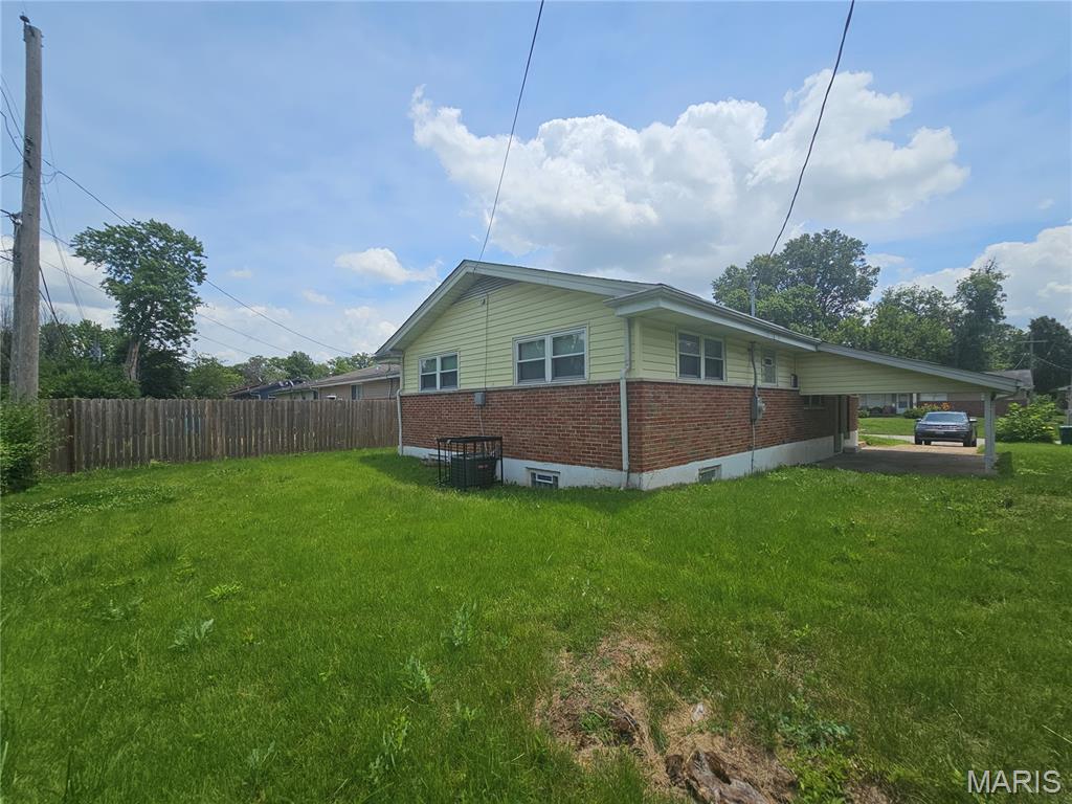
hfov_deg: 106.2
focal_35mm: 13
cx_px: 536
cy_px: 402
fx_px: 403
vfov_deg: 89.9
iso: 50
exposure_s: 1/3399
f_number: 2.2
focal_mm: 2.2
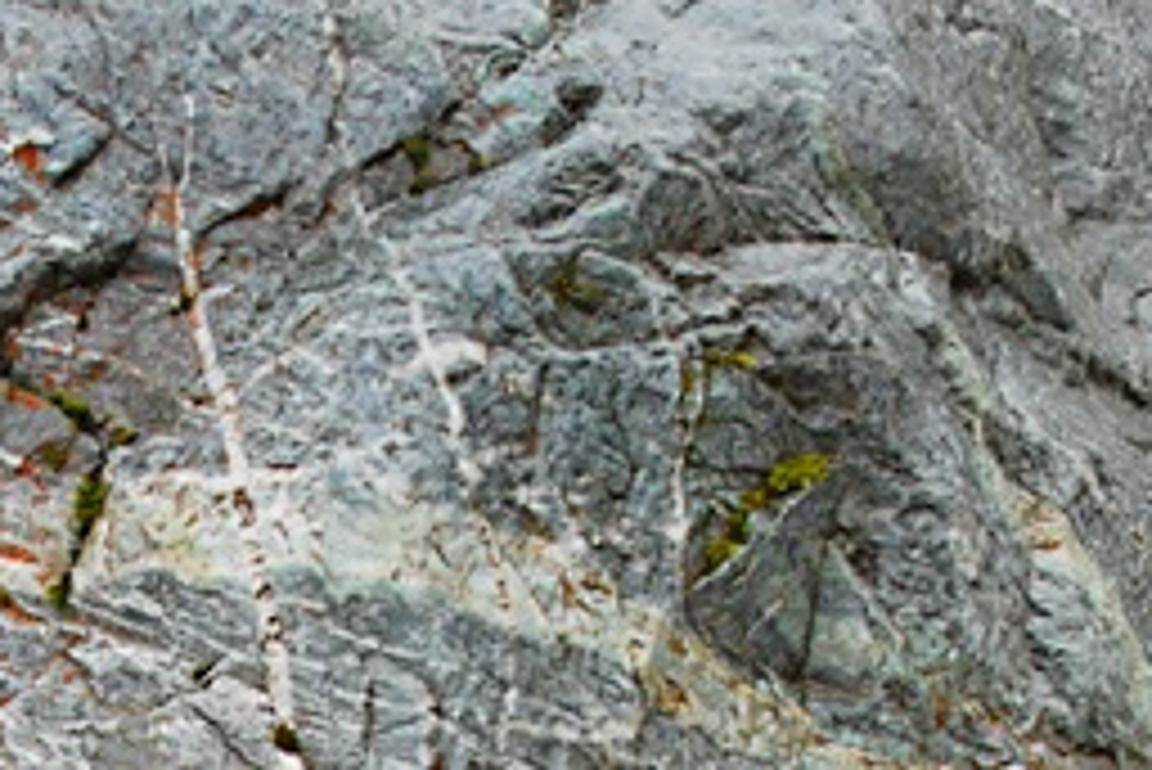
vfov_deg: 10.9
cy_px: 1049
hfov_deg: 16.4
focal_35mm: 122
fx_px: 3906
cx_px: -36
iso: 400
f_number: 5.6
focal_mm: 26
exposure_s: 1/500
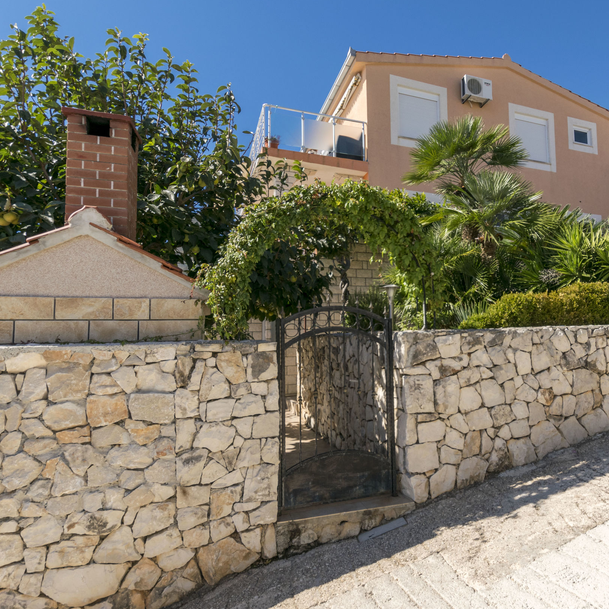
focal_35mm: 22
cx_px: 402
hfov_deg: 67.9
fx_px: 438
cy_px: 300
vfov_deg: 69.6
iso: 100
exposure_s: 1/400
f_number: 8
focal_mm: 10
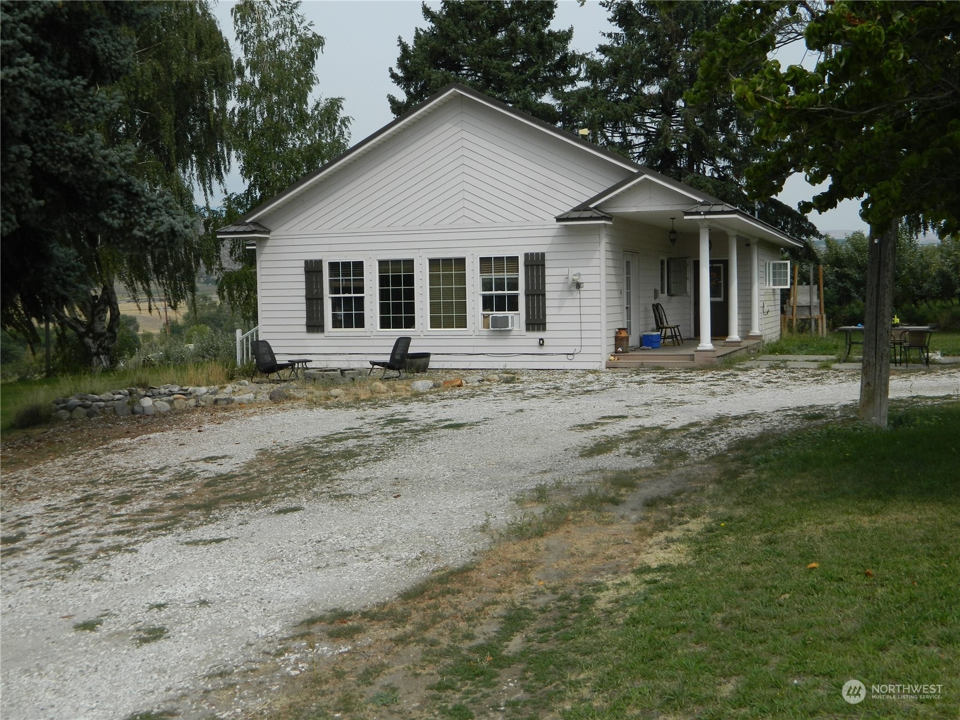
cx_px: 480
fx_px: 1137
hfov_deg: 45.8
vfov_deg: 35.1
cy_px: 360
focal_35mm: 41
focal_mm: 7.3
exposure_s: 1/1000
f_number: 3.5
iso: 80
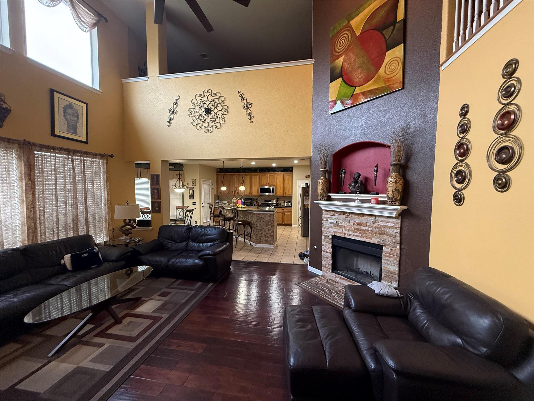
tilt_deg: -2.6
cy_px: 200
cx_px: 267
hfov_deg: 102.1
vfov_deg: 85.7
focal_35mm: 14
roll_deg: +0.2
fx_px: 216
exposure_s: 1/60
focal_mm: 2.22
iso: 400
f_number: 2.2
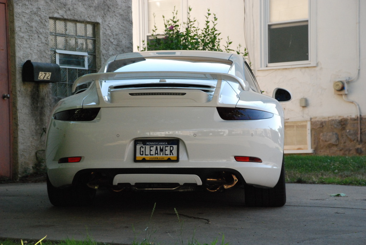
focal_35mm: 120
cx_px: 183
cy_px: 122
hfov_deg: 17.0
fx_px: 1222
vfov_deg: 11.5
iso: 1600
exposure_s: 1/1000
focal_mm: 80
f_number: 8
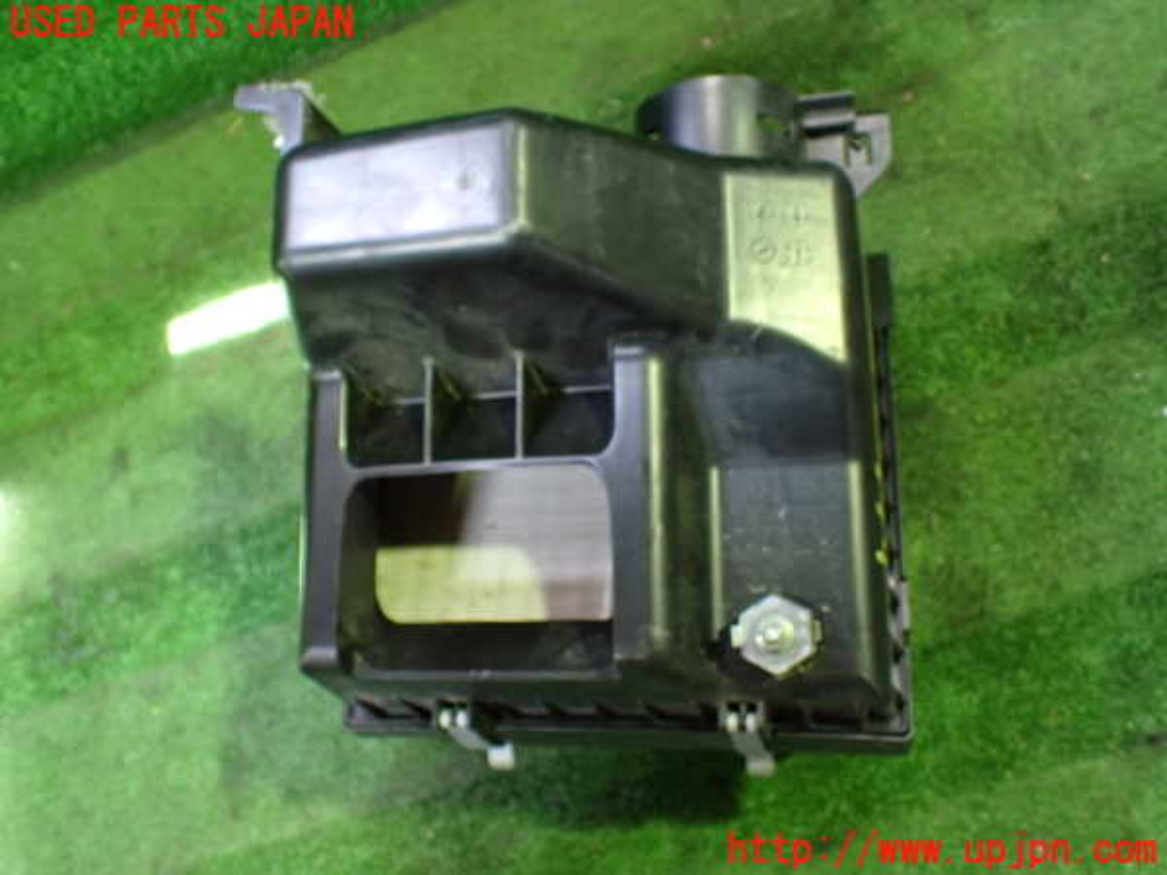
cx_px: 584
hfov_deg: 60.0
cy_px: 438
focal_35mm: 30
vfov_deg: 46.8
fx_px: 1011
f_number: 2.3
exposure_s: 1/40
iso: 800
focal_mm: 5.4
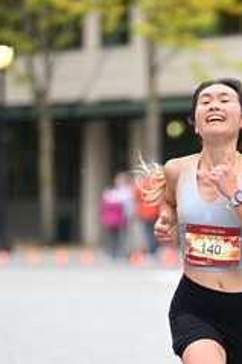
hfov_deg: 3.8
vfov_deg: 5.8
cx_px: 226
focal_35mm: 357
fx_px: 3605
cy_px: 302
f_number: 2.8
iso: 1250
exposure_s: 1/1250
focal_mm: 155
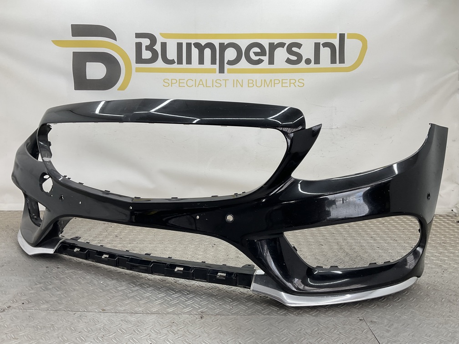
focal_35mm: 29
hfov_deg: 61.7
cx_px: 230
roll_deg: -2.2
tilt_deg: -8.2
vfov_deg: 48.2
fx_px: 385
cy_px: 172
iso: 25
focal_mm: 3
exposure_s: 1/120
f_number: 1.8
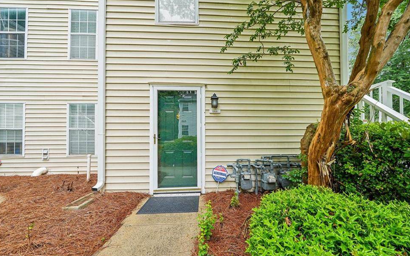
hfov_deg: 109.3
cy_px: 132
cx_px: 214
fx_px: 145
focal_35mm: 13
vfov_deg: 82.8
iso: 125
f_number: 8
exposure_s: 1/30
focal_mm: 12
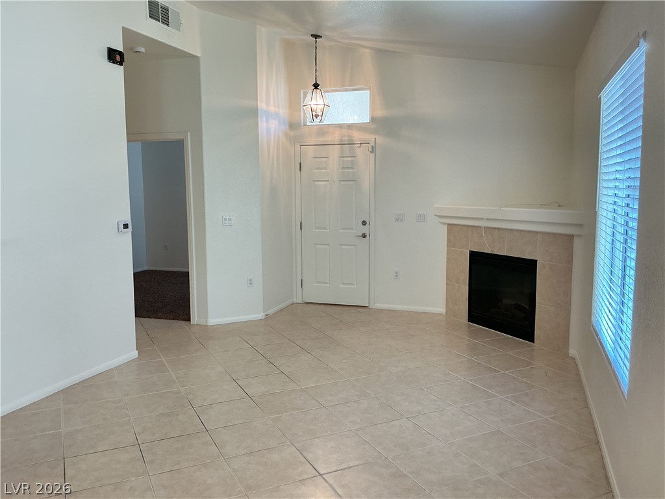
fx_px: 557
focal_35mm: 29
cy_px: 250
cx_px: 332
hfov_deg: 61.7
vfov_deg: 48.2
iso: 160
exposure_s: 1/60
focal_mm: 3
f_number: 1.8
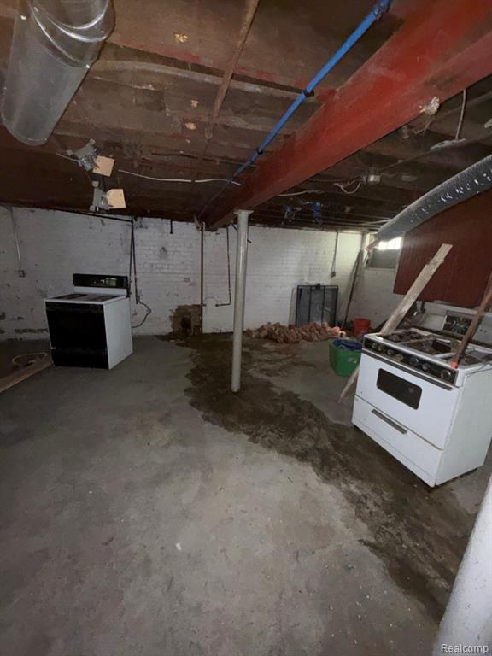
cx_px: 246
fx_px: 265
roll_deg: -2.2
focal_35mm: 14
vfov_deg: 102.1
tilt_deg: -14.2
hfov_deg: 85.7
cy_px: 328
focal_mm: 2.22
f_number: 2.2
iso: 500
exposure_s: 1/30
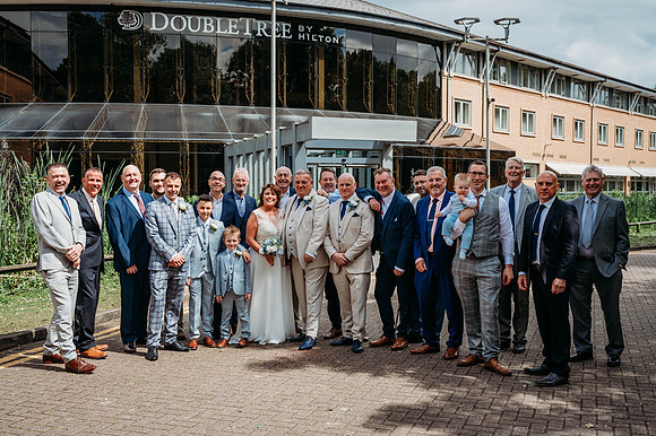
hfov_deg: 49.6
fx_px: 710
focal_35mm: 39
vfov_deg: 34.2
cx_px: 328
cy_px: 218
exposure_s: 1/500
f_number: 5
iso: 100
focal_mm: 39
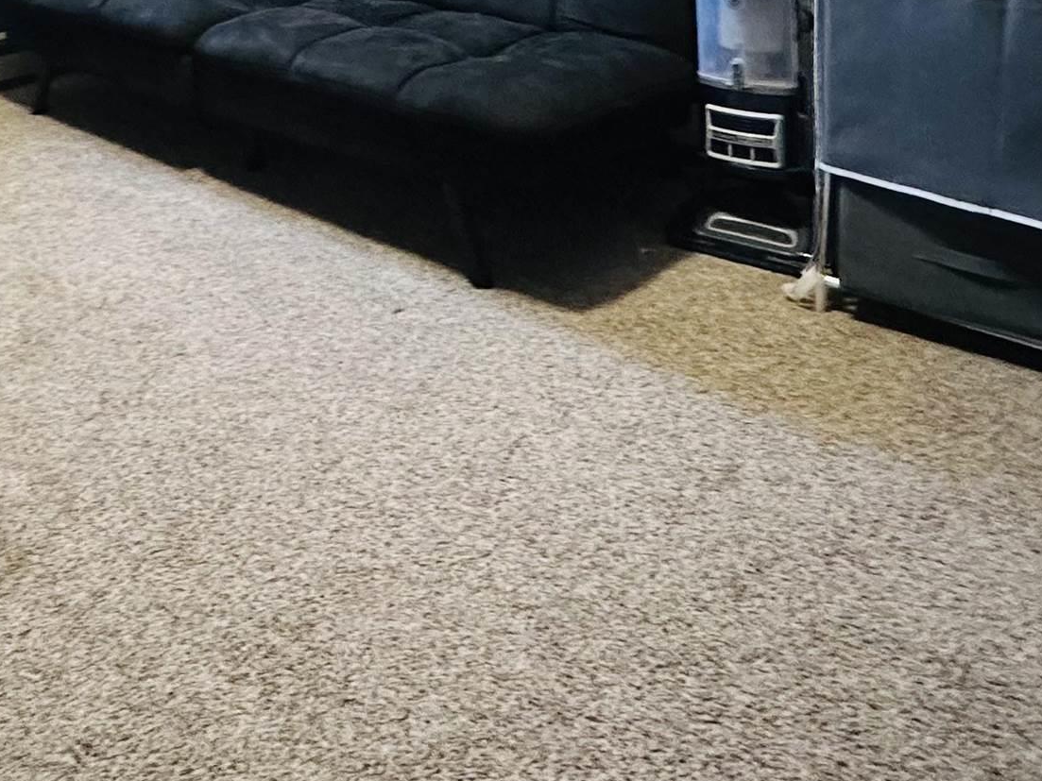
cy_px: -202
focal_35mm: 39
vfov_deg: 30.2
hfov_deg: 45.1
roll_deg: +0.8
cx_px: 186
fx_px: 1174
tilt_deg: -3.2
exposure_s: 1/60
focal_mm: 2.22
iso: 1000
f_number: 2.2
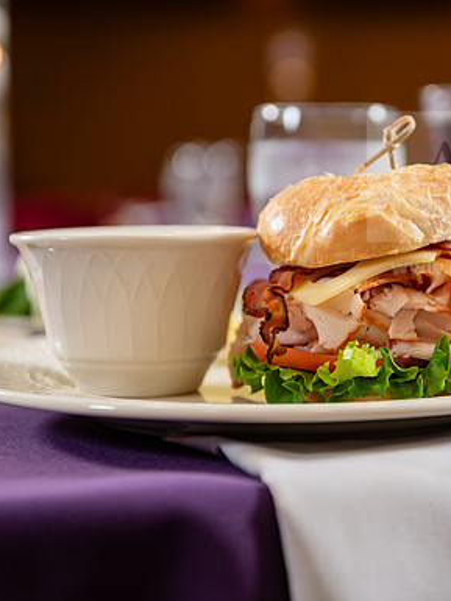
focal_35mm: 87
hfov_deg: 16.9
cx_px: 320
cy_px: 300
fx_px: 1510
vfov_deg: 22.5
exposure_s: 1/125
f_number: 3.2
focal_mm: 60
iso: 320
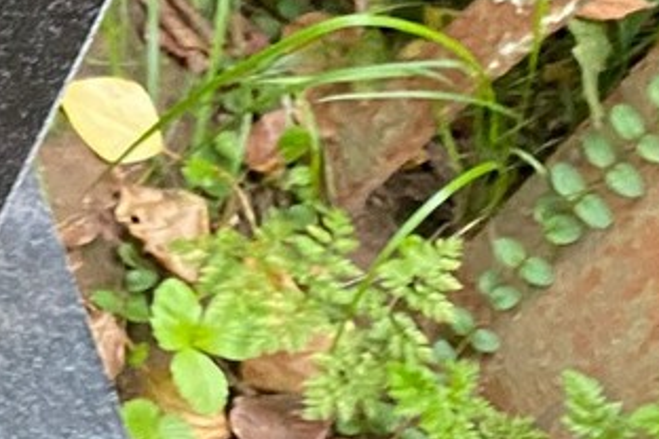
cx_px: -458
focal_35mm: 125
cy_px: -325
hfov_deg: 14.7
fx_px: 2288
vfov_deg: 10.4
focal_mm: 4.25
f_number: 1.8
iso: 500
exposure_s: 1/50
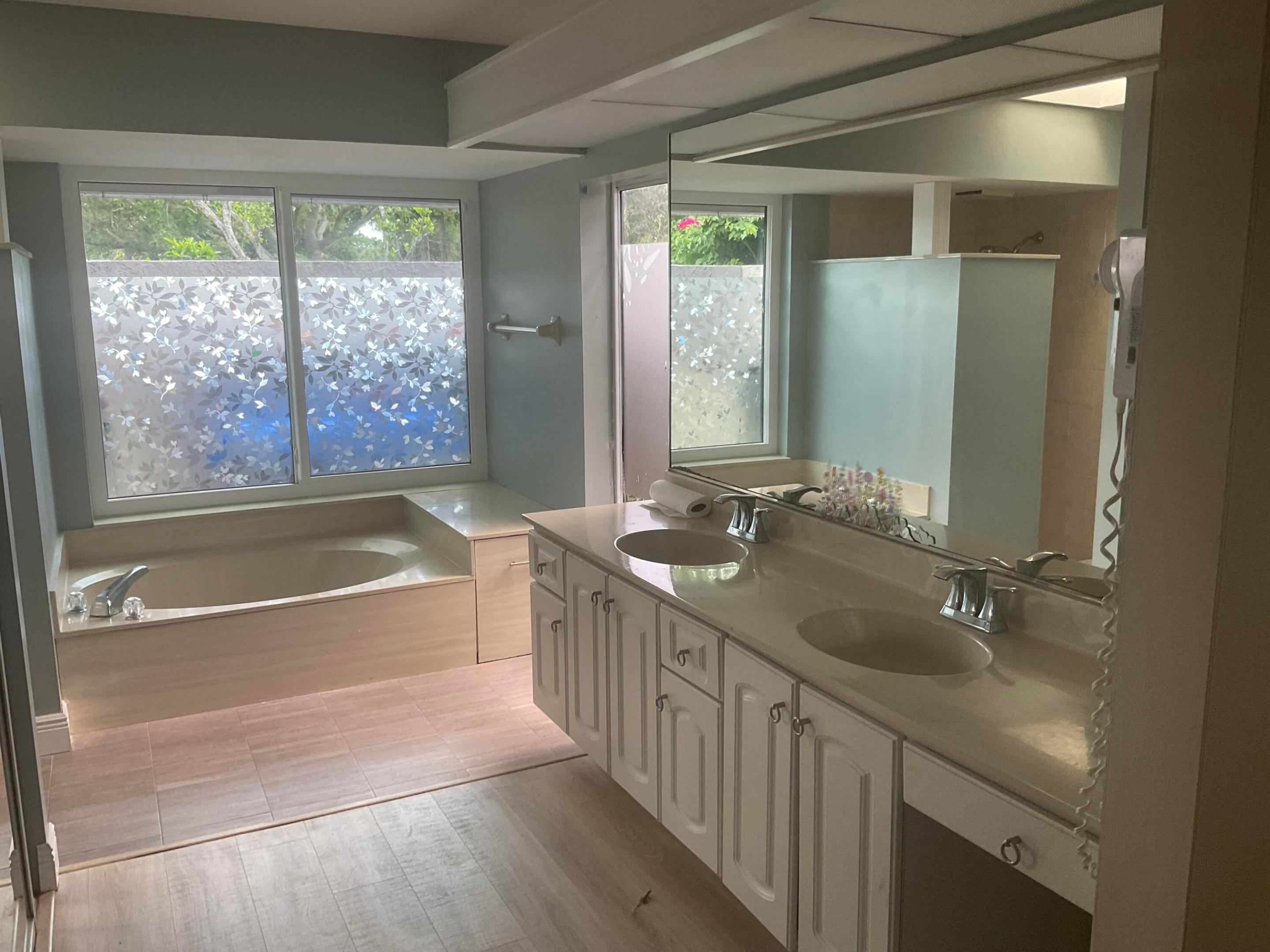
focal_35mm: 29
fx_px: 1064
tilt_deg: -9.7
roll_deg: +1.5
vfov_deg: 48.2
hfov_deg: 61.7
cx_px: 635
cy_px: 476
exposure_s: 1/100
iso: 64
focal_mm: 3
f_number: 1.8
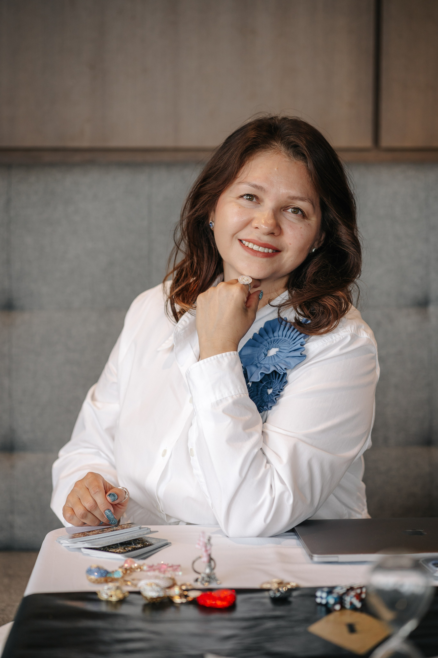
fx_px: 1551
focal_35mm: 85
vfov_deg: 23.9
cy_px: 329
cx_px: 219
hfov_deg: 16.1
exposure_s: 1/250
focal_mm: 85
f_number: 2.8
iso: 400
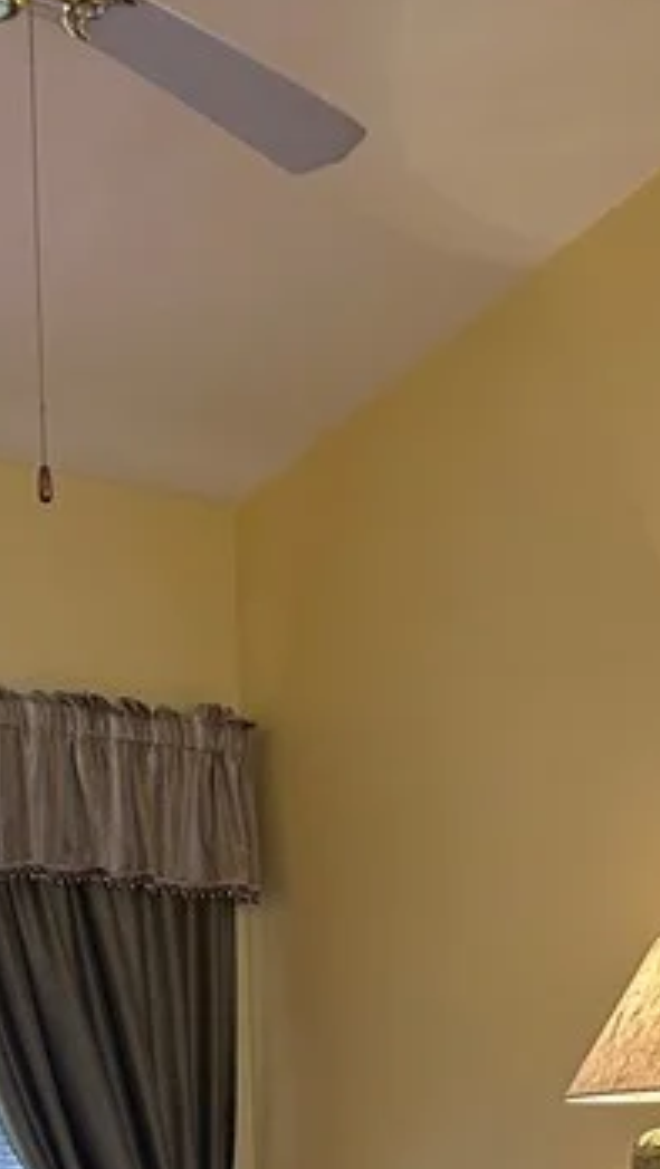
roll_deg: +2.0
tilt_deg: -0.7
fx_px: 2575
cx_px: 332
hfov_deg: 14.6
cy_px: 1239
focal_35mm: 83
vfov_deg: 24.1
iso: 125
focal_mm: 5.7
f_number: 1.5
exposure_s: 1/60
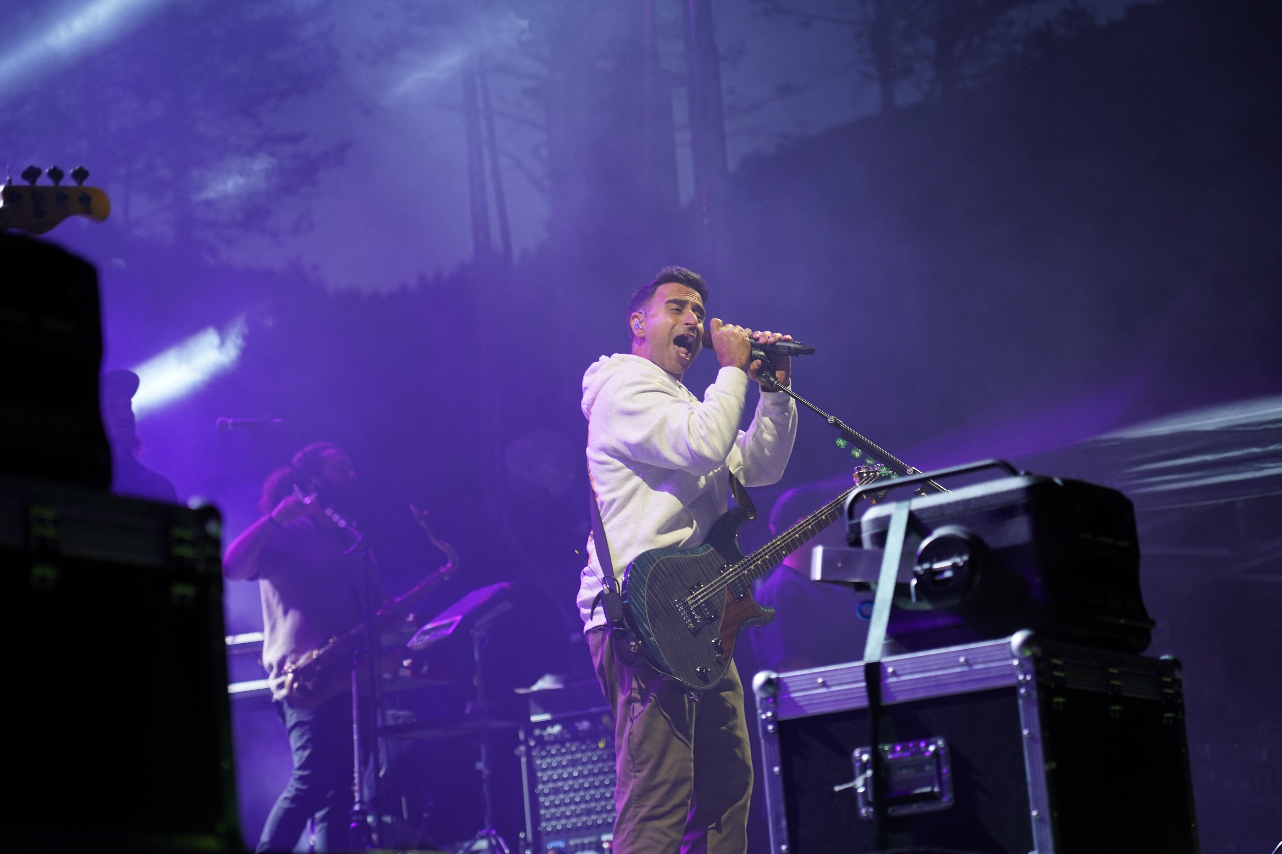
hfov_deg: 19.5
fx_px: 3739
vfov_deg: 13.0
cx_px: 641
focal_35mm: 105
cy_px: 427
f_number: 4
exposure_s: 1/160
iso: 640
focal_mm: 105
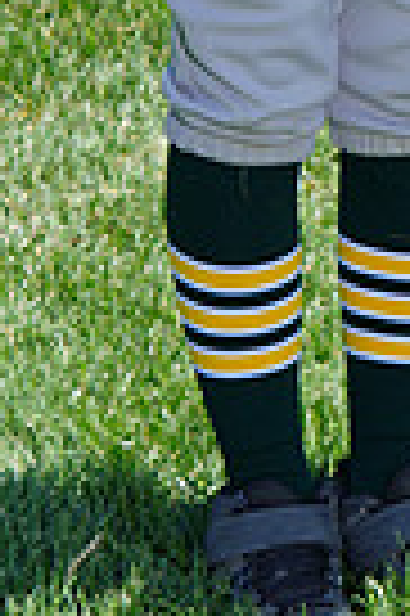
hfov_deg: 4.1
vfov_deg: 6.0
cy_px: -486
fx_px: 5737
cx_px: 728
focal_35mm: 335
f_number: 11
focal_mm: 79
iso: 200
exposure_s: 1/200
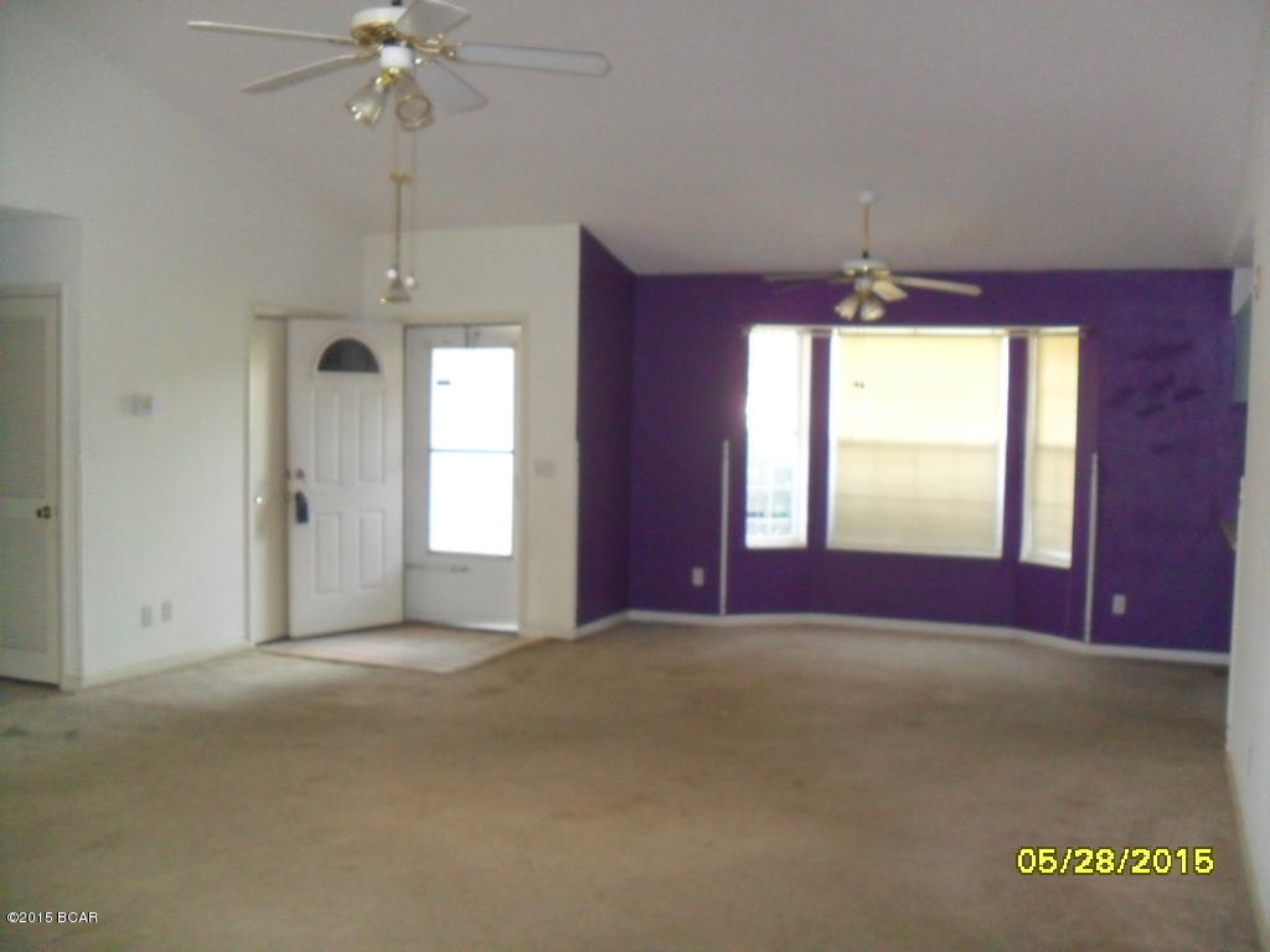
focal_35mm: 35
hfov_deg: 52.6
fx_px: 1284
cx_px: 635
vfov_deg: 40.7
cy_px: 476
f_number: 3
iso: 320
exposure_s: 1/45
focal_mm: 6.3
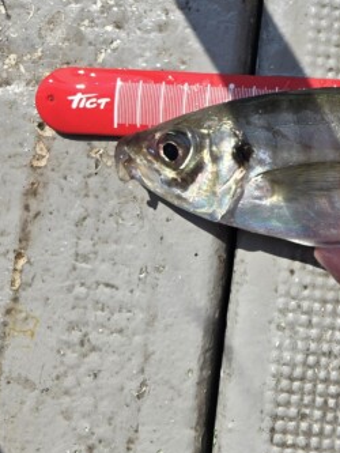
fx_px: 903
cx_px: 412
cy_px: 84
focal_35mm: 69
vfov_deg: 27.5
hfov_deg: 20.0
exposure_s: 1/2346
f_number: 1.8
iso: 25
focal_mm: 5.4
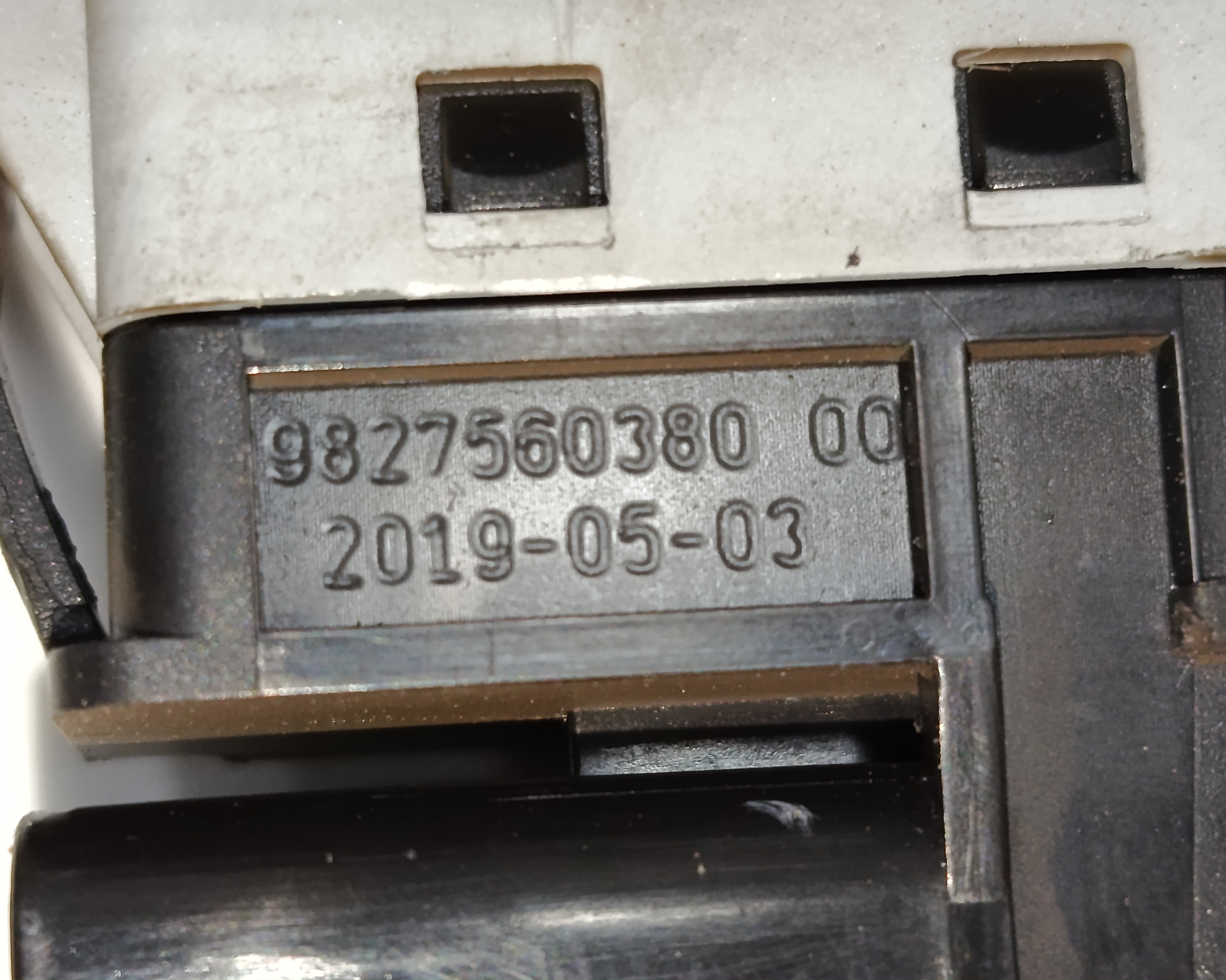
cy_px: 487
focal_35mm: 87
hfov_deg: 22.0
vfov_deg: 17.7
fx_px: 3157
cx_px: 636
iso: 923
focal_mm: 5.24
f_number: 1.7
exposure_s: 1/100
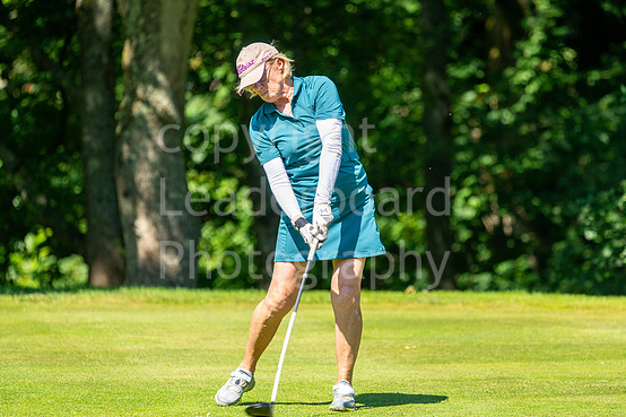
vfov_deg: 4.1
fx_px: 5788
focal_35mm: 333
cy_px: 201
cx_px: 297
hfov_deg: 6.2
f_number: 5
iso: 320
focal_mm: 300
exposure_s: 1/1250
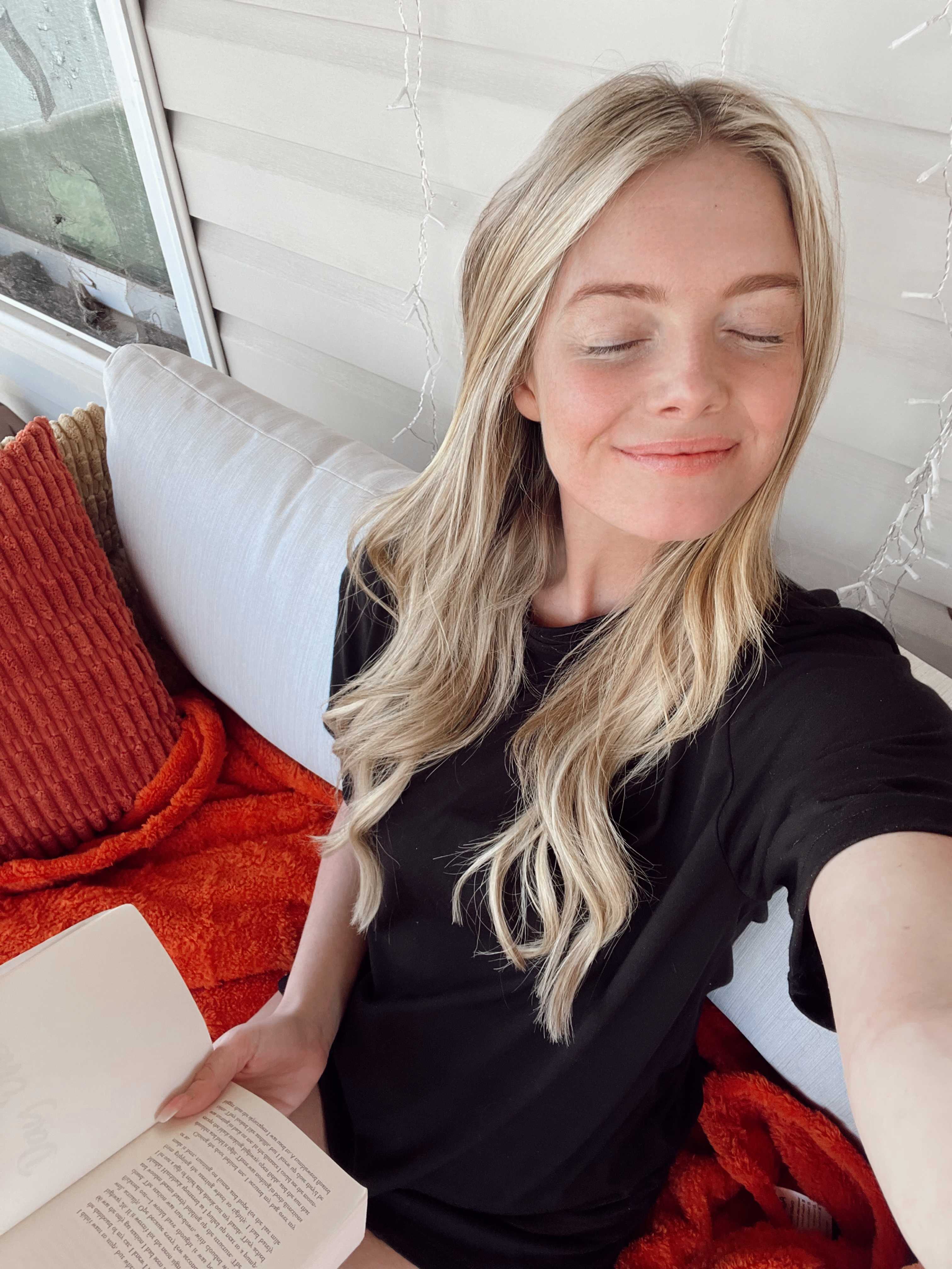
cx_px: 476
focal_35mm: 23
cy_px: 634
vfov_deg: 73.9
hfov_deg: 58.9
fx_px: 843
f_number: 2.2
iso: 50
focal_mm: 2.71
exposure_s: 1/121
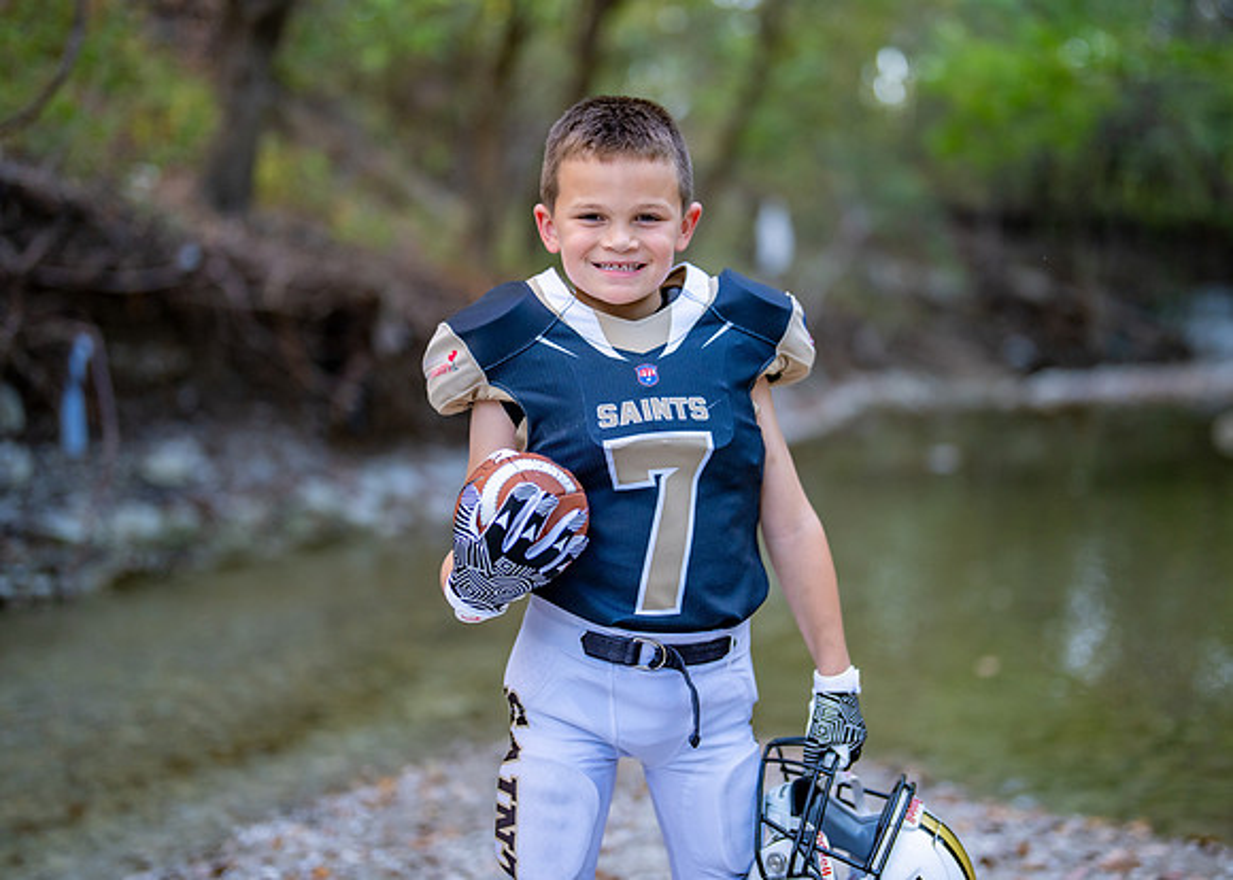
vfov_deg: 25.1
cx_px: 676
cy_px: 410
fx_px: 1979
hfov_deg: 34.6
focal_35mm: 57
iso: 500
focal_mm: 50
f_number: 1.2
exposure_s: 1/500
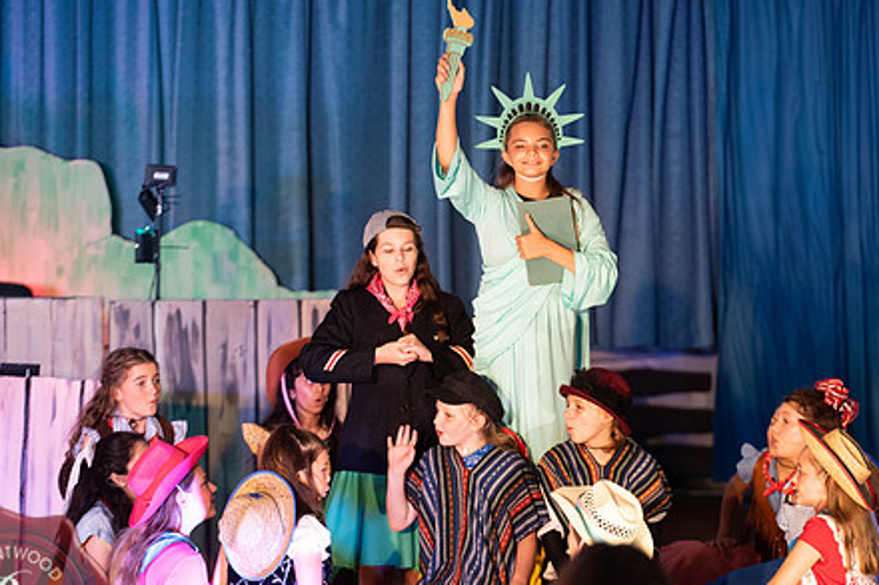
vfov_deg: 9.0
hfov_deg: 13.4
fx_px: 3734
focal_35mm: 153
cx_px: 479
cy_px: 360
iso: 1250
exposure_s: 1/125
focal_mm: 116
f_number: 2.8
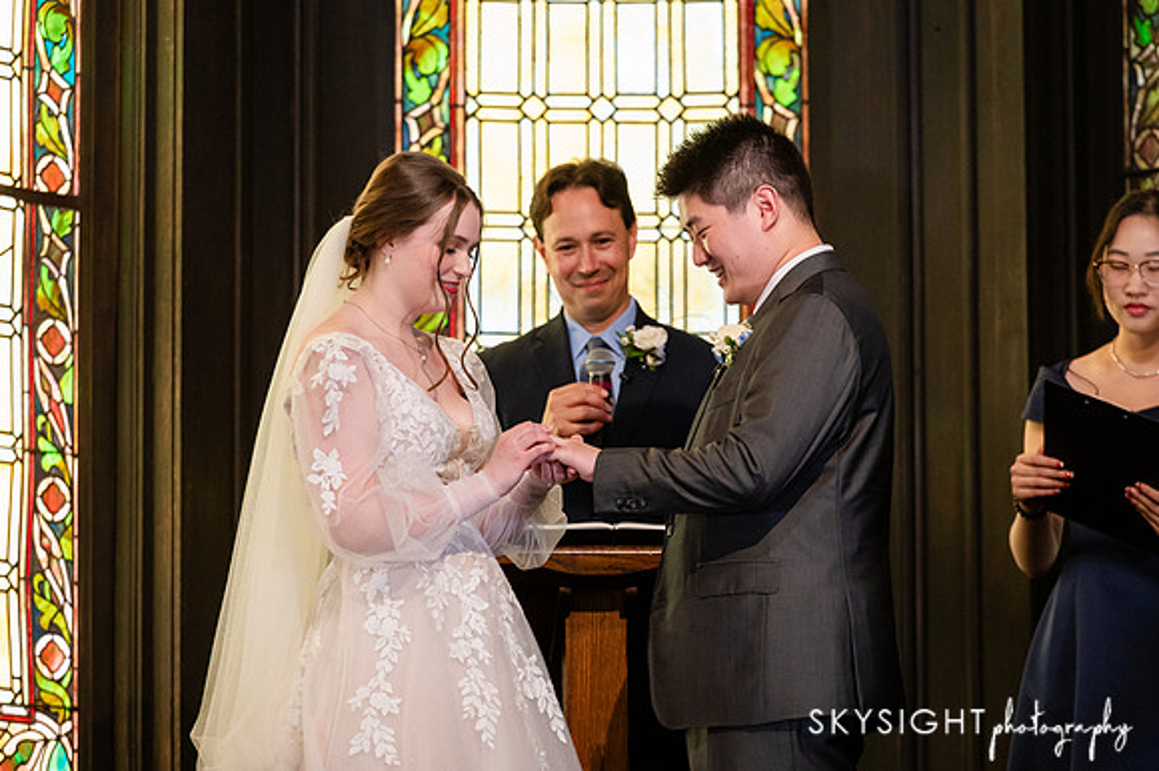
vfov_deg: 6.7
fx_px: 6578
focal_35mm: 204
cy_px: 386
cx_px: 580
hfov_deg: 10.1
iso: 3200
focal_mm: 200
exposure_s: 1/400
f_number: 3.5
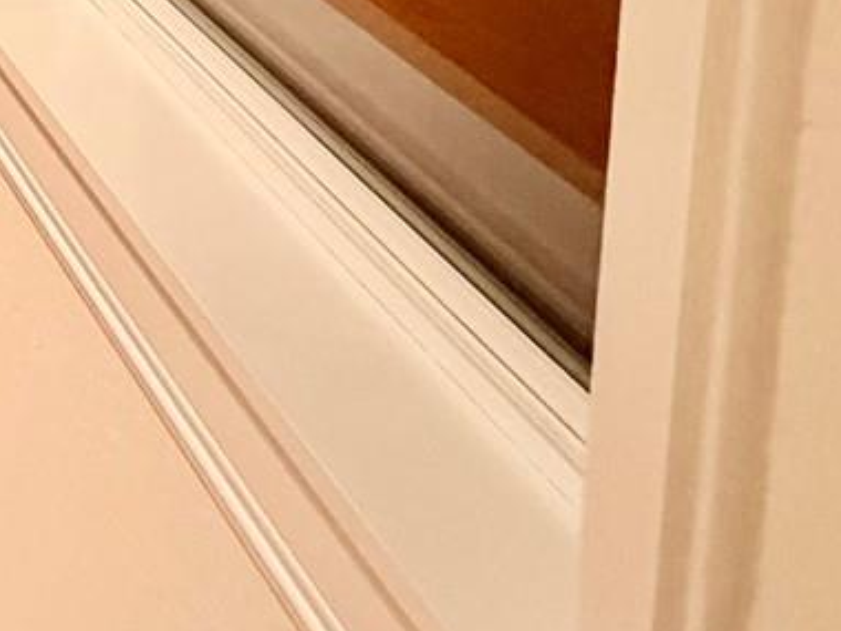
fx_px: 1433
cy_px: -463
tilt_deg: -5.7
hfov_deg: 19.5
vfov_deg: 19.4
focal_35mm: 59
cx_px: -817
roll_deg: +2.4
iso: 400
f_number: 2.2
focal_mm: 2.22
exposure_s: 1/60
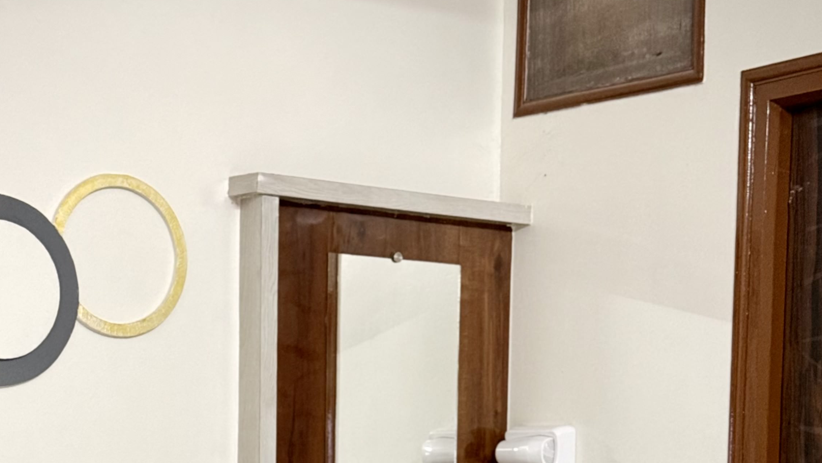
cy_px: 617
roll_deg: -1.6
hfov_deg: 22.9
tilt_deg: -3.4
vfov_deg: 12.6
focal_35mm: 93
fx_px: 2027
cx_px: 317
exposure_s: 1/50
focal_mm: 6.76
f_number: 1.78
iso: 250
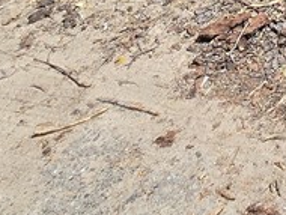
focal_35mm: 70
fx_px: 579
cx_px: 522
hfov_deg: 19.8
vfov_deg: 13.5
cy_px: -334
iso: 50
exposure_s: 1/1899
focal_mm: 2.2
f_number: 2.2
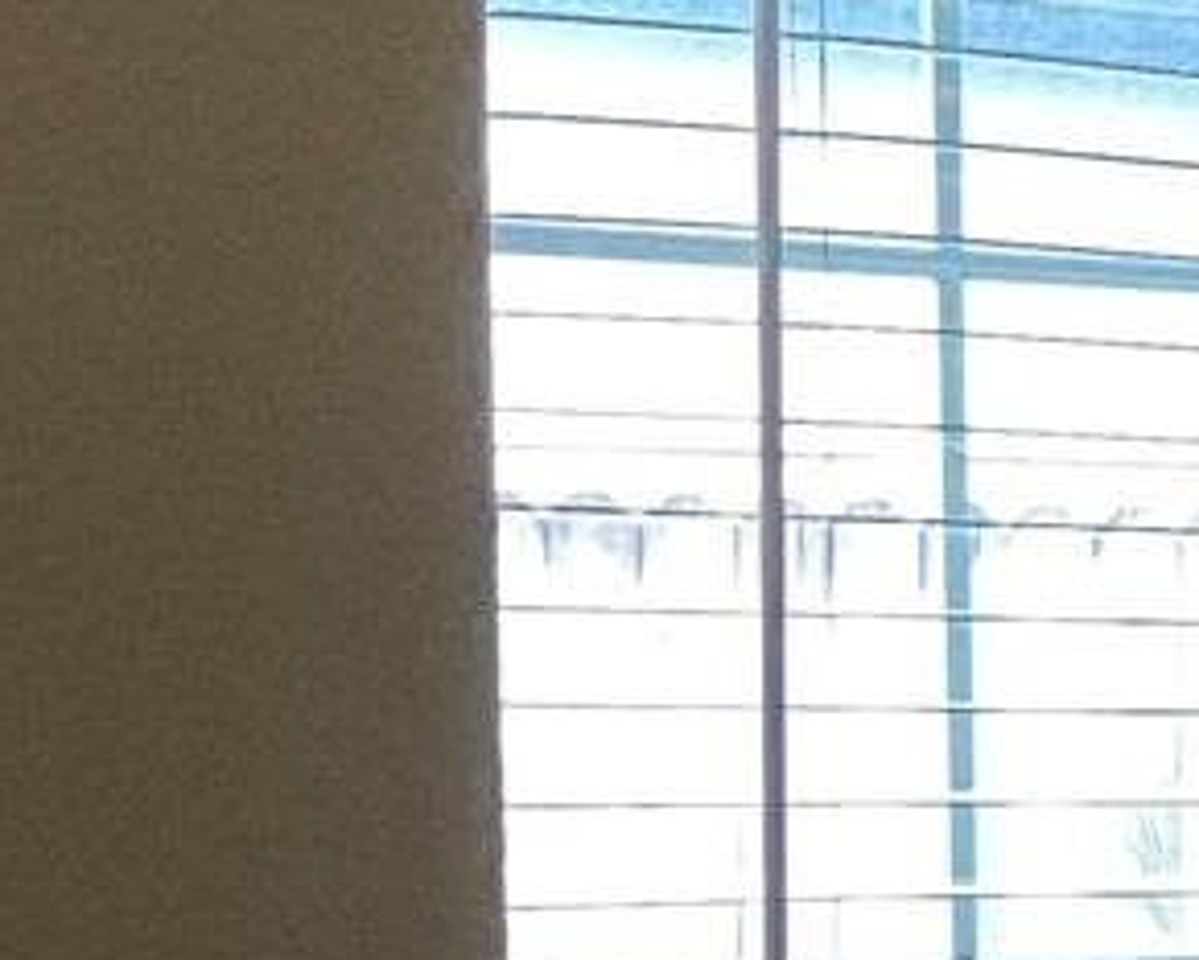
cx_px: 3873
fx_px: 6638
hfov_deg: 8.3
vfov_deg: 8.2
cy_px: 1051
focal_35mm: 187
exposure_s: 1/60
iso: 100
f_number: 1.8
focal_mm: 3
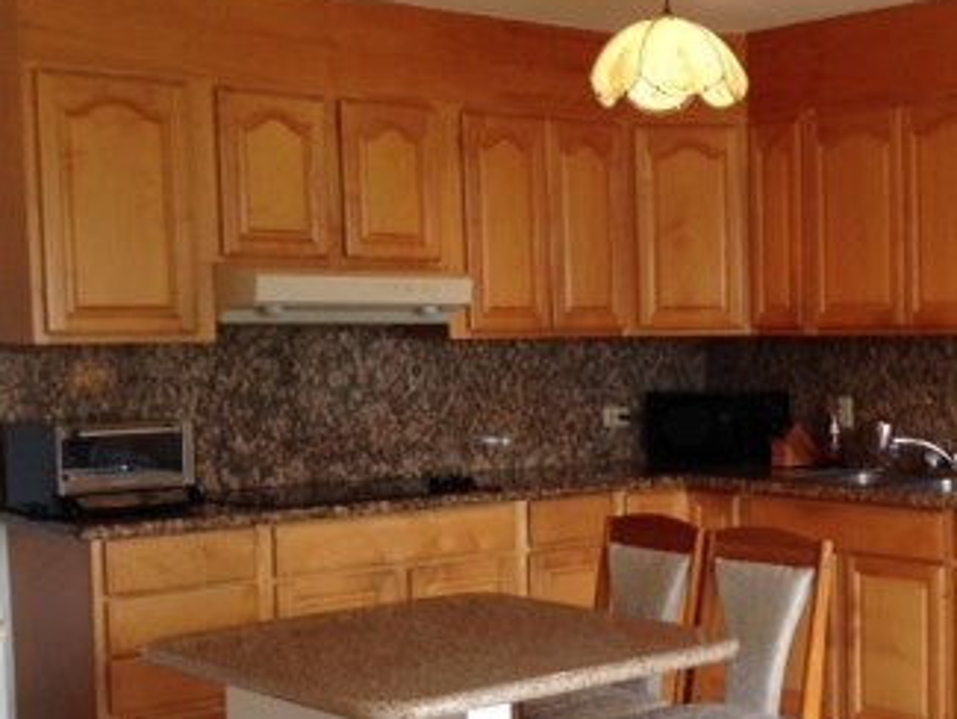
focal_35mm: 65
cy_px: 454
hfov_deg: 28.5
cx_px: 889
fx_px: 1798
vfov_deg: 22.5
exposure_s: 1/40
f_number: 2.4
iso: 50
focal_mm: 4.12
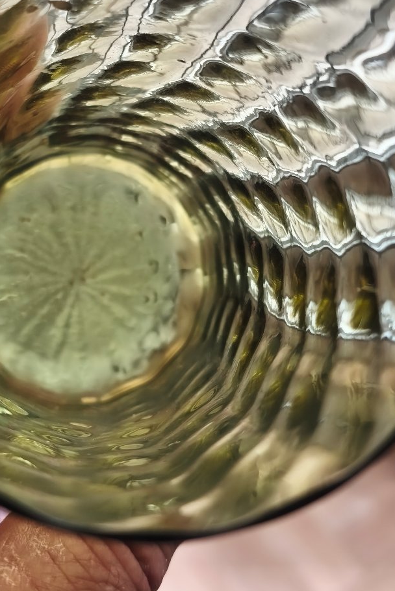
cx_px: 156
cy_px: 206
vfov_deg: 31.7
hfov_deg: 21.6
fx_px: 1036
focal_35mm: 63
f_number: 1.7
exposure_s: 1/100
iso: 125
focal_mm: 6.06
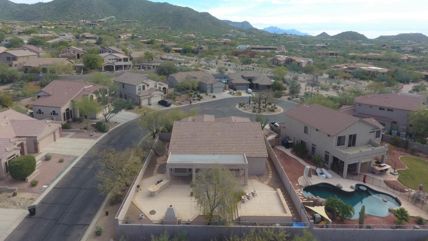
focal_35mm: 22
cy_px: 92
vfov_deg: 51.0
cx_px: 213
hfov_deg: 81.2
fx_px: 250
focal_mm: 3.61
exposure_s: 1/568
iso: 100
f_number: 2.8
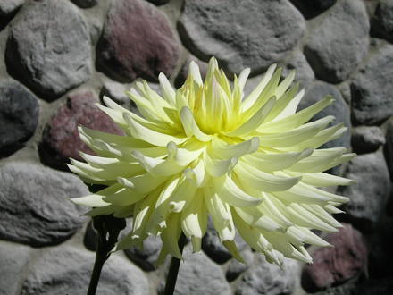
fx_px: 534
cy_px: 148
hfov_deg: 40.4
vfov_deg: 30.9
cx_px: 196
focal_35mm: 47
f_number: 6.9
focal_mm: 7.8
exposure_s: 1/400
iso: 50
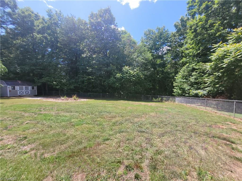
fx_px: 91
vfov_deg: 89.9
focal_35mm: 13
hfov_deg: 106.2
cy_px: 90
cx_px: 121
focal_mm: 1.74
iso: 40
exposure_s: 1/667
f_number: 2.2
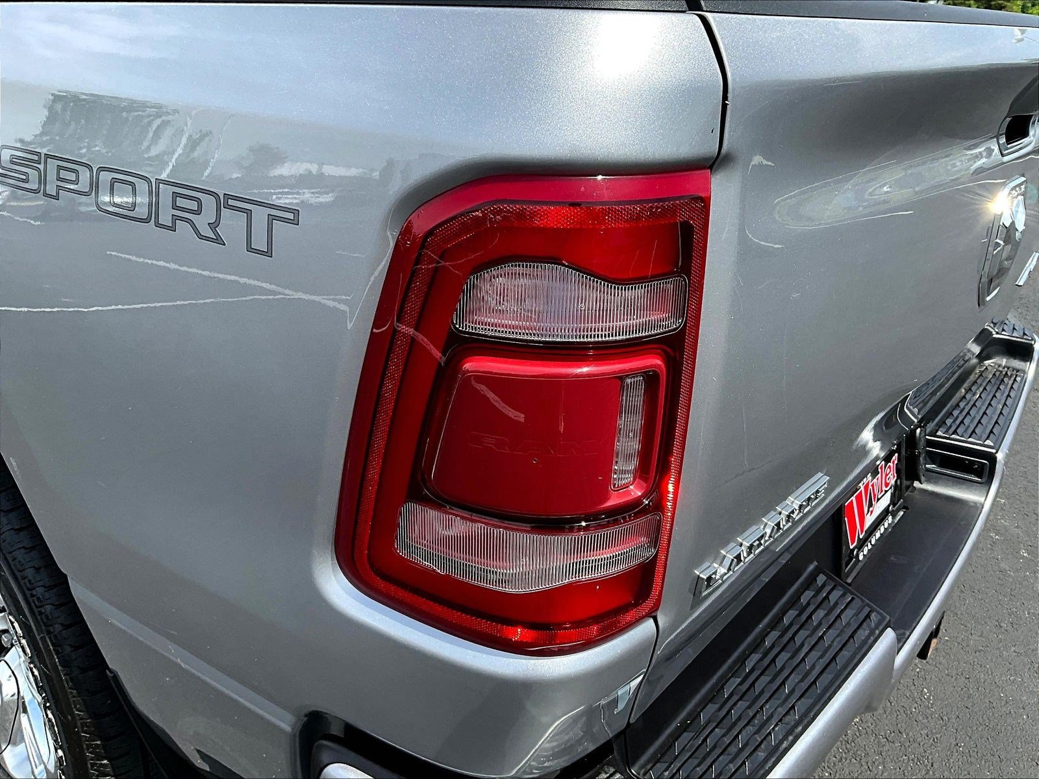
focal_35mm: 29
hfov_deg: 61.7
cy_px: 390
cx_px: 520
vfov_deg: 48.2
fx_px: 870
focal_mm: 3
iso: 25
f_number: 1.8
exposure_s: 1/759
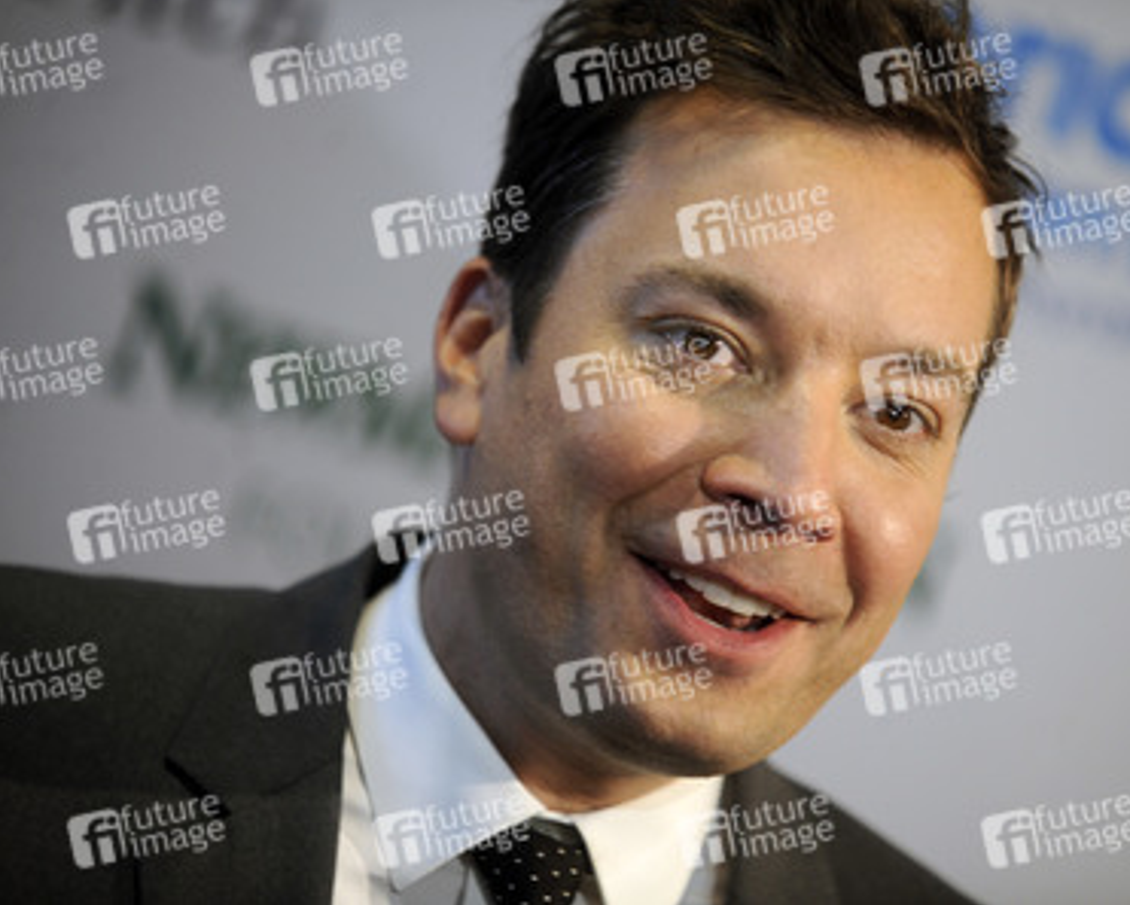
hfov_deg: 10.3
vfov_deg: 8.2
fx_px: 6289
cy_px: 451
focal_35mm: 188
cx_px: 673
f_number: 3.2
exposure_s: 1/200
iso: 1000
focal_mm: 165
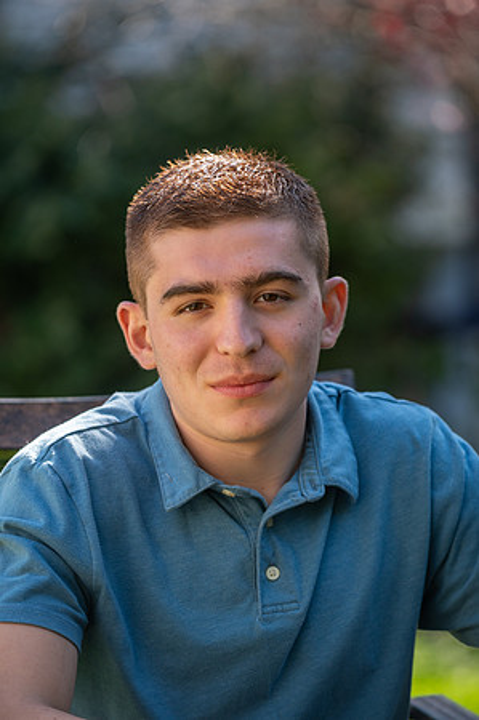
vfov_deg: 10.3
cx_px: 240
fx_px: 4001
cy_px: 360
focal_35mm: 200
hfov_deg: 6.9
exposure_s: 1/320
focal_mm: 200
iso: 250
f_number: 4
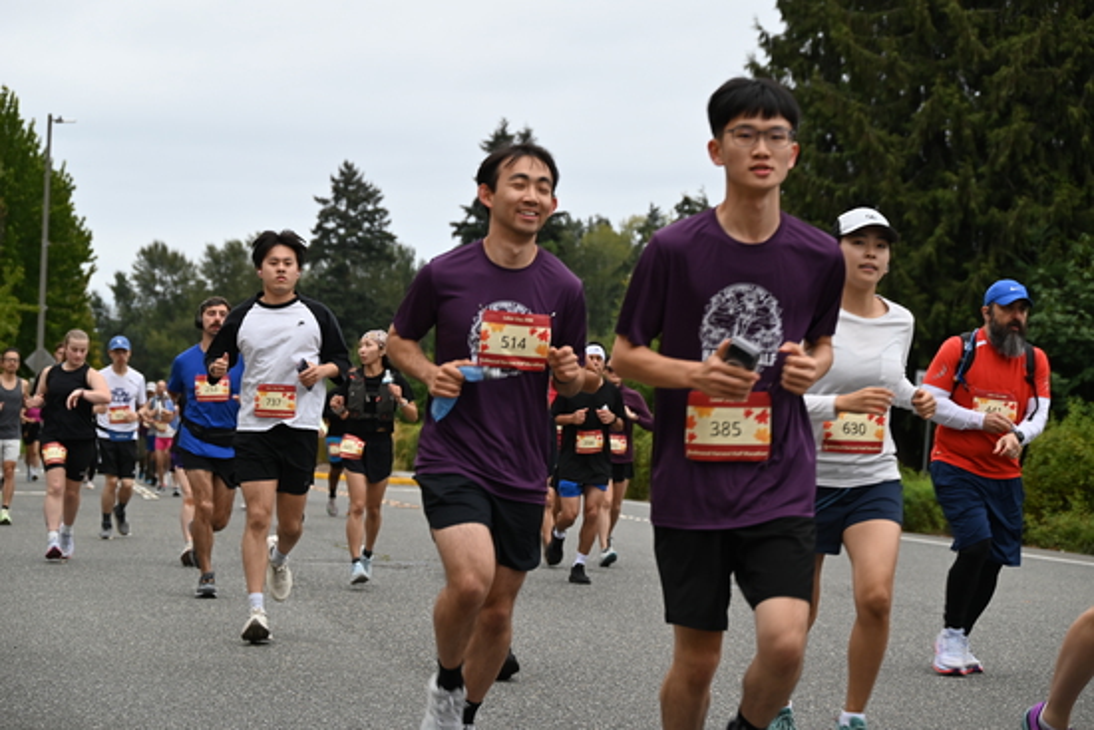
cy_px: 365
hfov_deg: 22.4
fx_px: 2766
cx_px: 547
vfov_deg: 15.0
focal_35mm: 91
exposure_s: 1/200
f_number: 6.3
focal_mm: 91
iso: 400
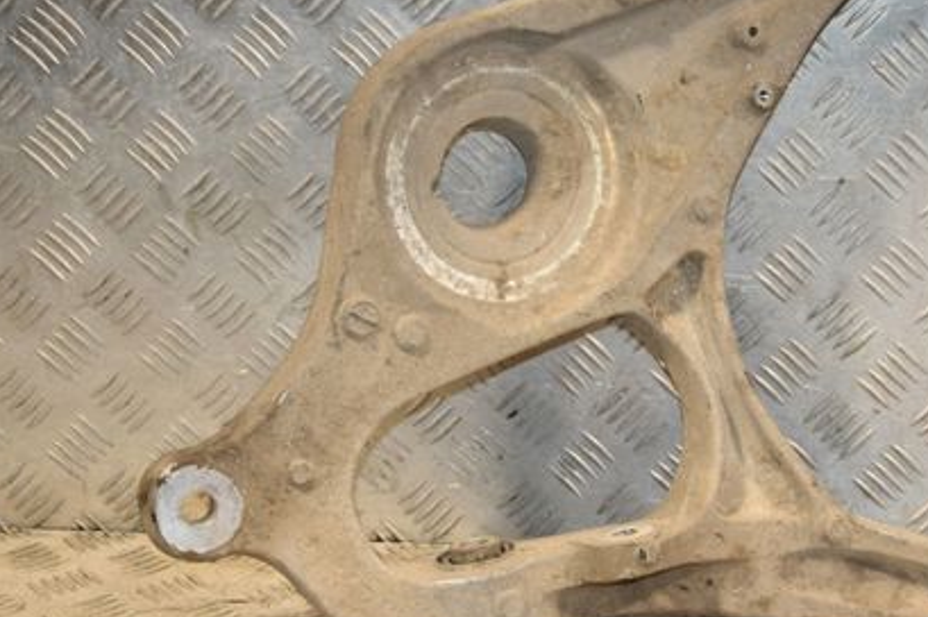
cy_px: 256
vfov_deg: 14.5
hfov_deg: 21.6
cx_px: 633
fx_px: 2421
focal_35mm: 94
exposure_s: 1/200
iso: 800
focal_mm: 40
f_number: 5.6
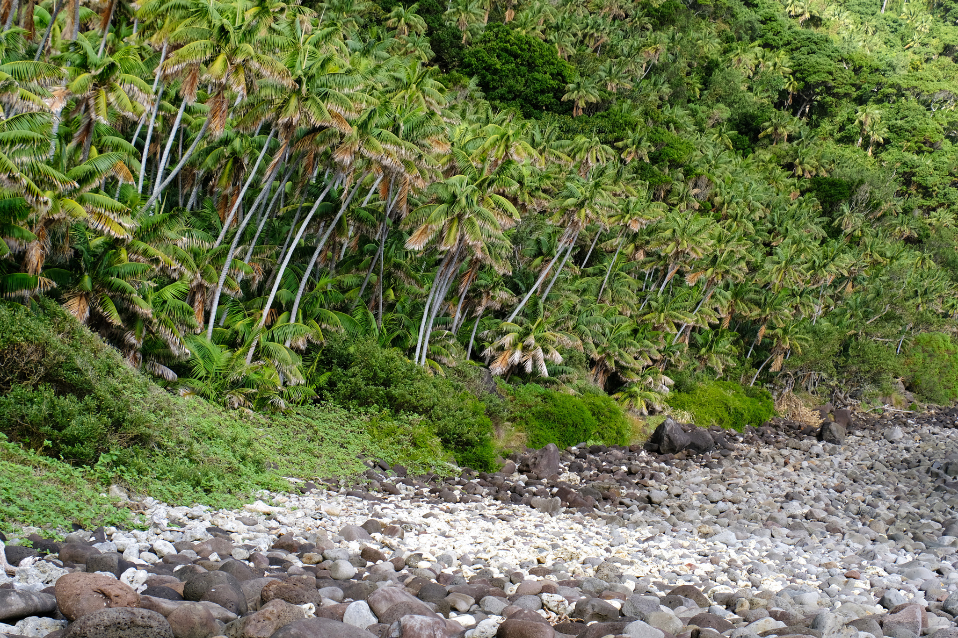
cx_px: 479
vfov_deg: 27.5
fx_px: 1304
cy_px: 319
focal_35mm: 49
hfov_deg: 40.3
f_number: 9
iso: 200
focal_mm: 32.6
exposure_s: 1/125
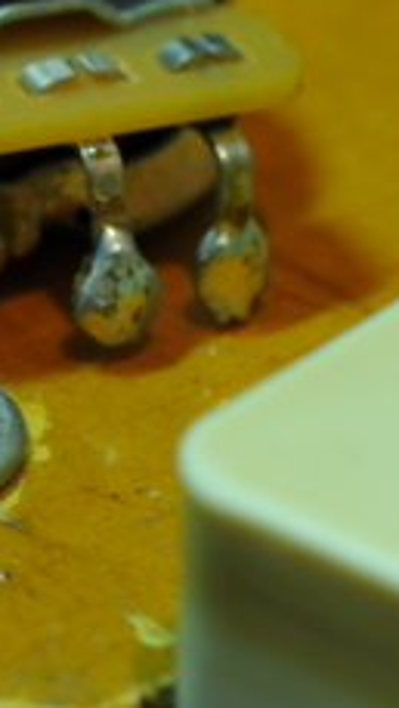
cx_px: -300
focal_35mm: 384
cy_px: 114
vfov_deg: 5.6
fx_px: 7215
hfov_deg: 3.2
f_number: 10
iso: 800
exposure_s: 1/10
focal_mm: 105
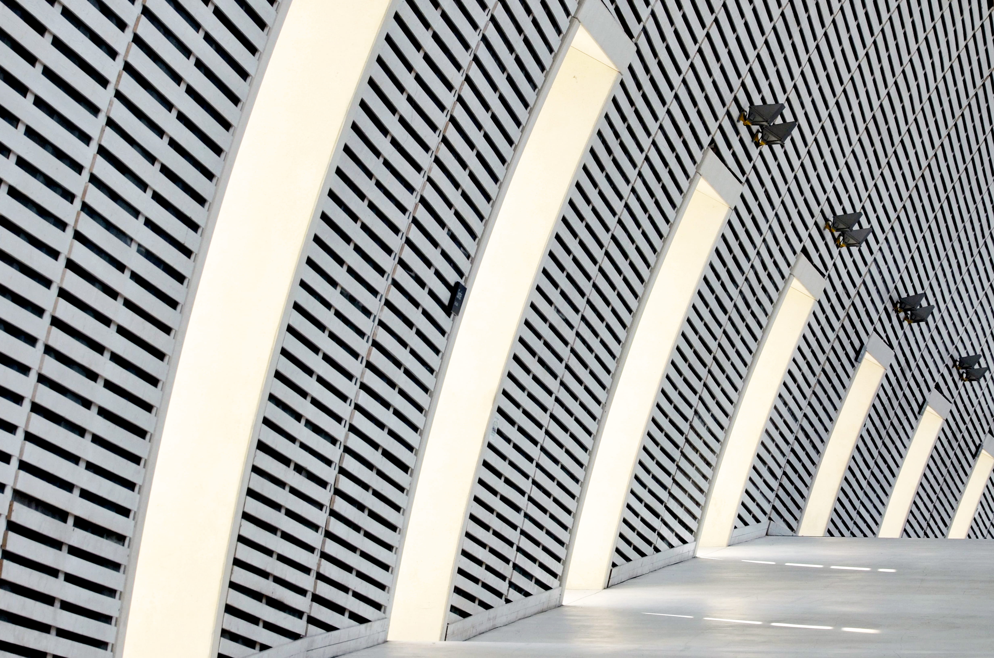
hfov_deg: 17.1
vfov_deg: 11.4
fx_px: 3306
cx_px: 497
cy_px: 329
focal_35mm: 120
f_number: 5.6
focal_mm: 80
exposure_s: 1/250
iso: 160
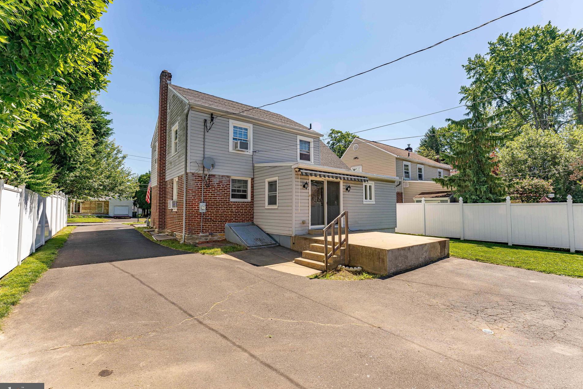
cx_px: 289
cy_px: 197
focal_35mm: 15
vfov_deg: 77.3
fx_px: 243
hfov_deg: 100.4
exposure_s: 1/640
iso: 160
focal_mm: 14
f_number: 7.1
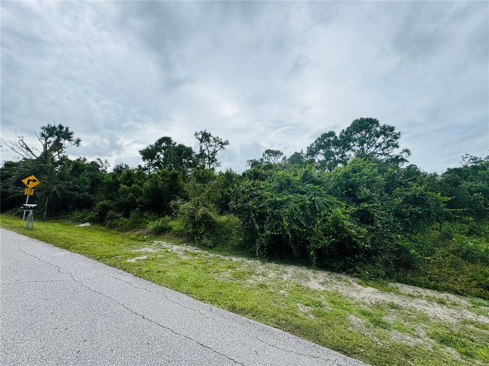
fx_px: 198
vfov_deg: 85.7
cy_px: 183
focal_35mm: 14
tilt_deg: +5.2
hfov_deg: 102.1
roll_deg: -1.6
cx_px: 244
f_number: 2.2
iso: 50
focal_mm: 2.22
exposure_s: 1/2415
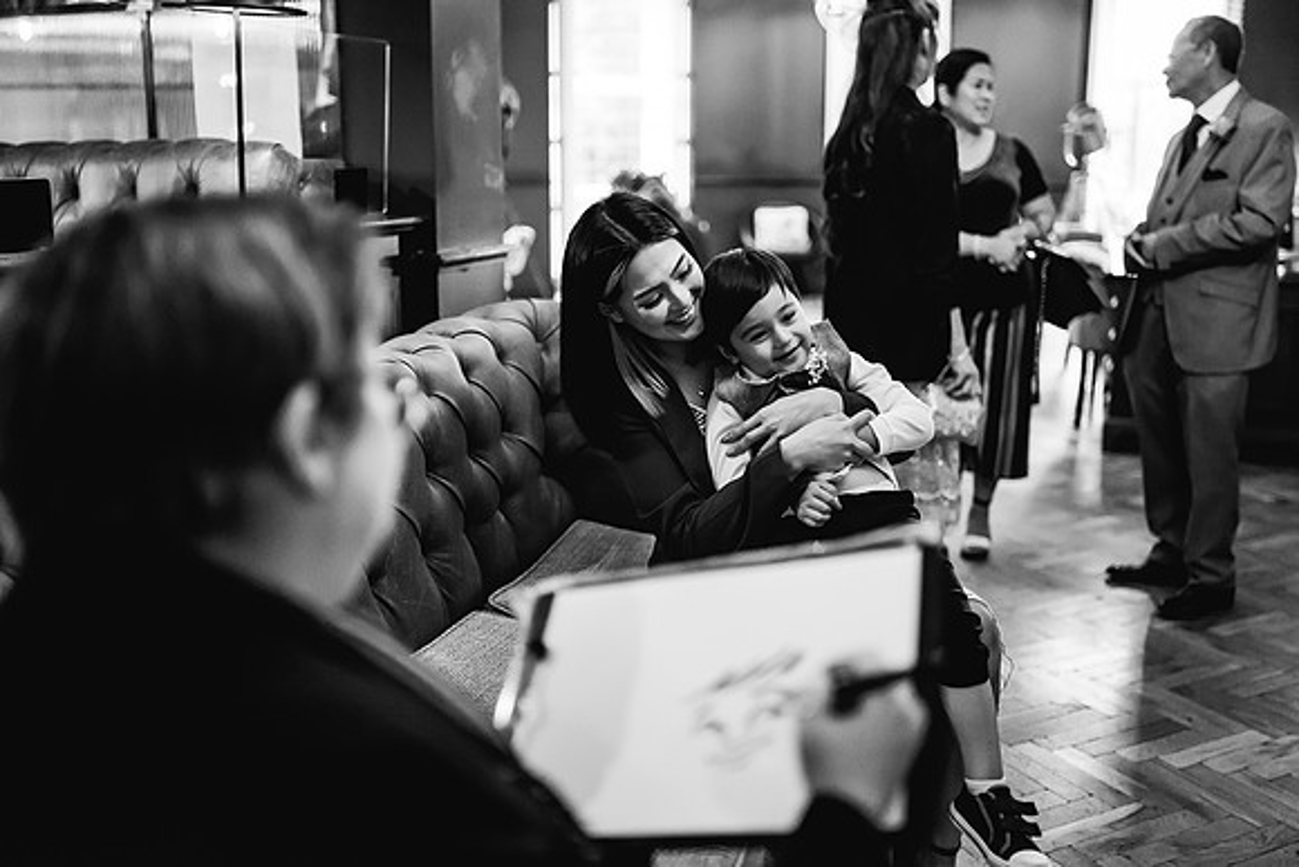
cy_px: 434
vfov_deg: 37.6
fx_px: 1272
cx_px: 650
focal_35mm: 35
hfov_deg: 54.1
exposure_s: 1/500
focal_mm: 35
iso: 4000
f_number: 1.4
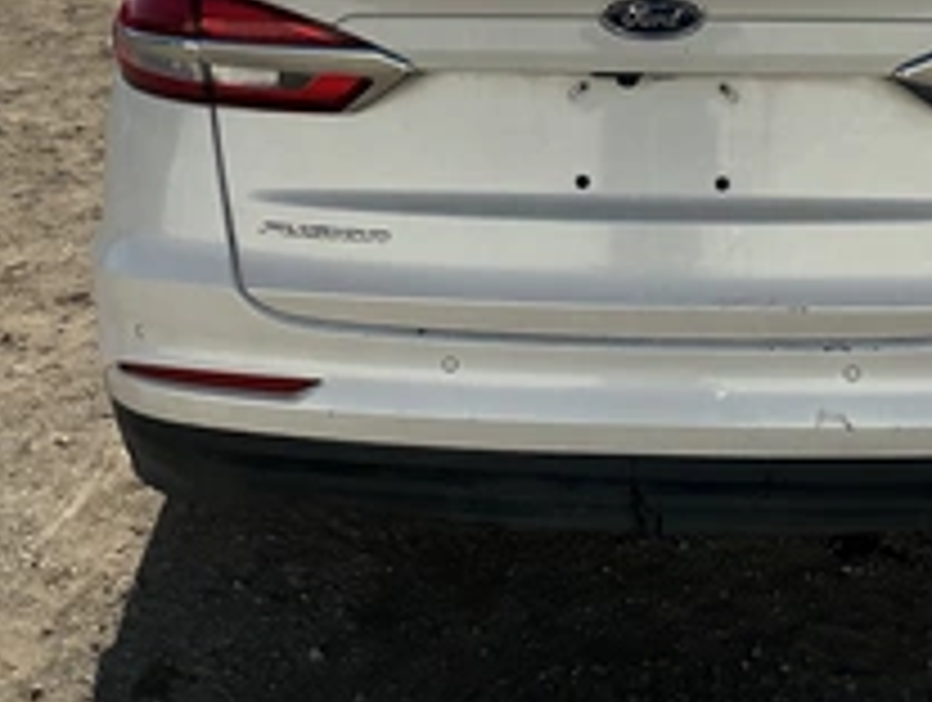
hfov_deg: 35.2
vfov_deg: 26.1
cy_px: 54
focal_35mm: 54
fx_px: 1456
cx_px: 608
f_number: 1.8
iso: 25
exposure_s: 1/3534
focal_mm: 3
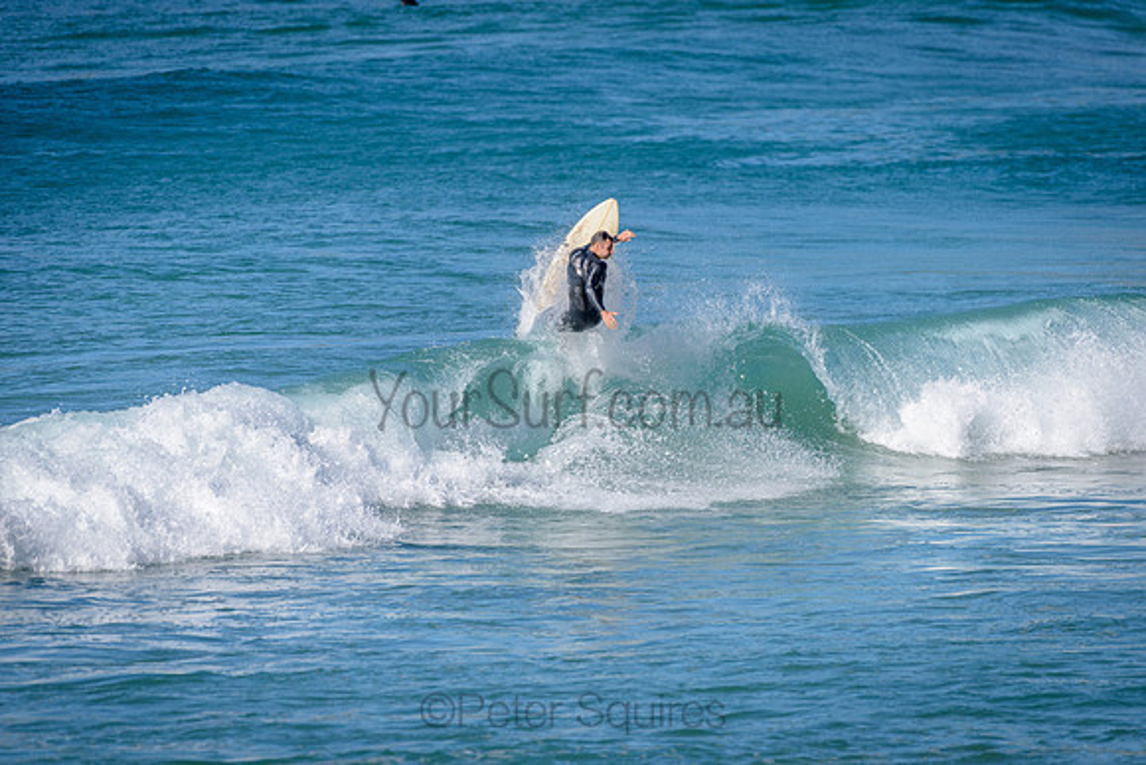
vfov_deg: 2.8
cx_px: 573
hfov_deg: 4.1
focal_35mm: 500
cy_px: 382
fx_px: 15920
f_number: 5.6
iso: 160
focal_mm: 500
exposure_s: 1/2000
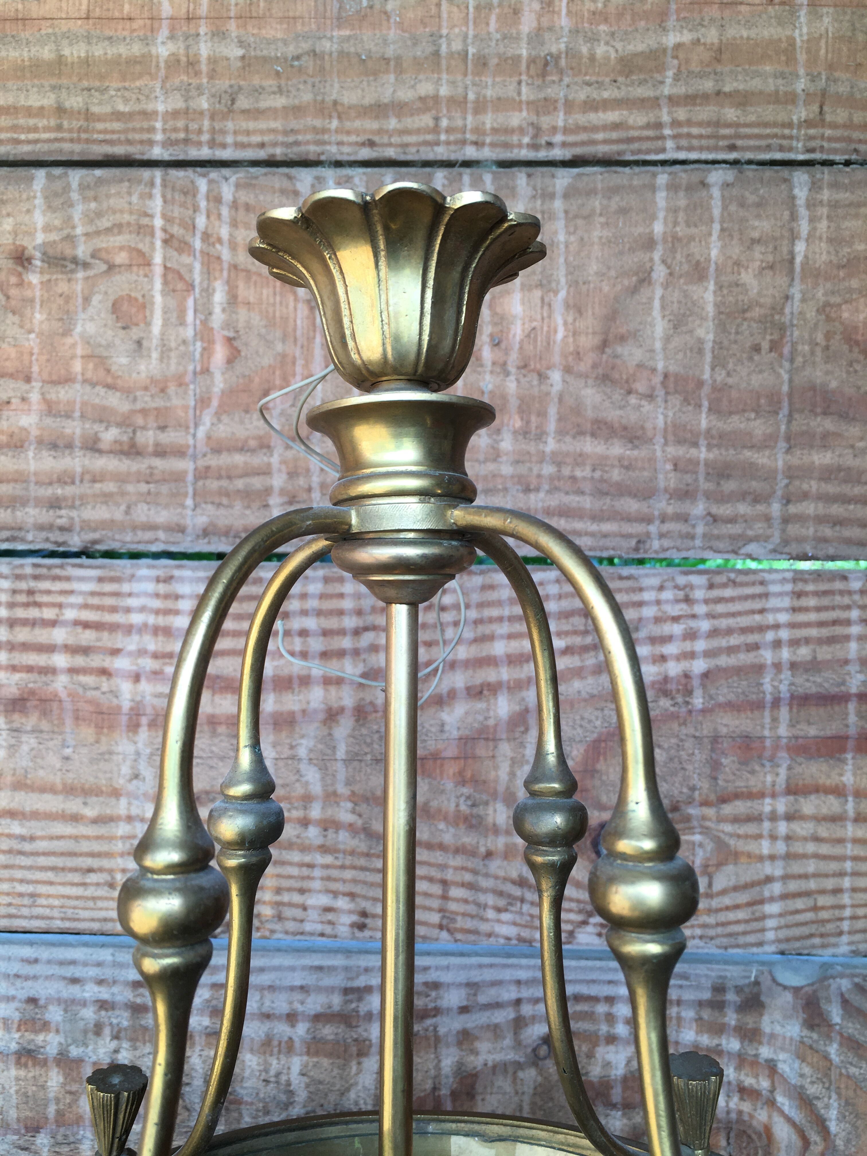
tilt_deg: +0.9
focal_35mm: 29
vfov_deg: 61.7
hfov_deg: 48.2
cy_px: 578
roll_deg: -2.3
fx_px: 968
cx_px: 434
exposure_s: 1/121
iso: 25
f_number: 2.2
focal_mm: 4.15
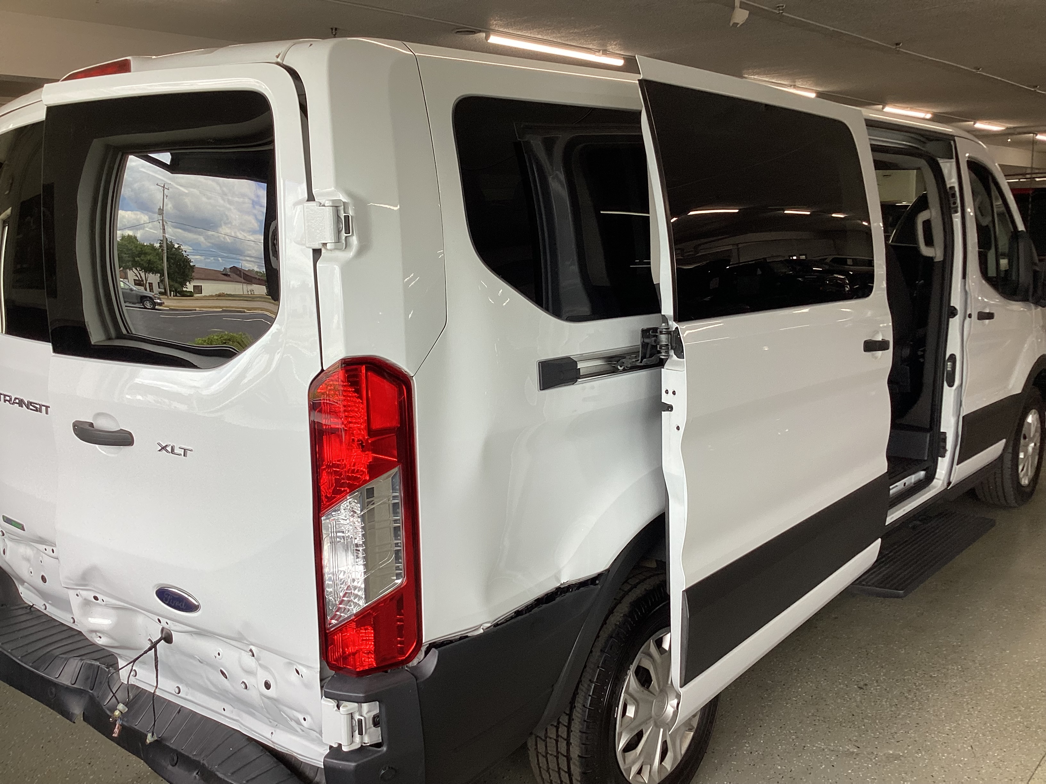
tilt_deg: -11.7
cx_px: 523
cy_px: 392
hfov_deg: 58.4
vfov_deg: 45.4
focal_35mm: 31
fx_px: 937
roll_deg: +1.5
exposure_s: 1/120
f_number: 2.4
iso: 40
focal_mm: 3.3
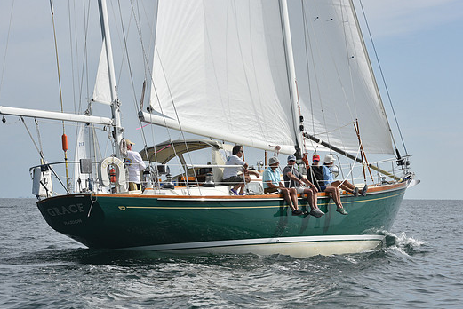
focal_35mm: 109
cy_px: 150
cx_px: 230
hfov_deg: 18.7
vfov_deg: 12.6
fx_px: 1403
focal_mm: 98
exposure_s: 1/1250
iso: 320
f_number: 10
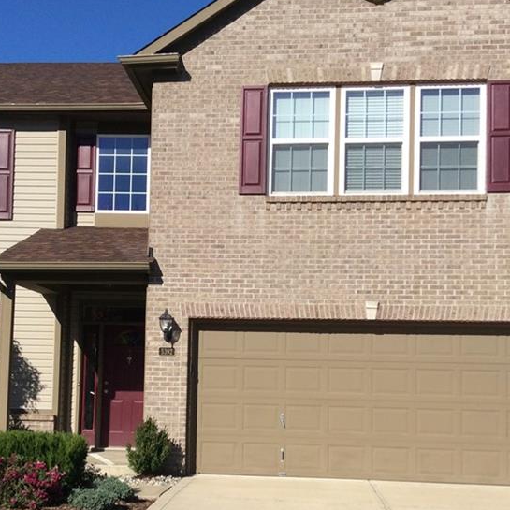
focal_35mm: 53
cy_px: 330
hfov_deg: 32.1
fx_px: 883
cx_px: 211
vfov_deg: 32.0
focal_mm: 3.3
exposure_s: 1/1972
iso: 32
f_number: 2.4
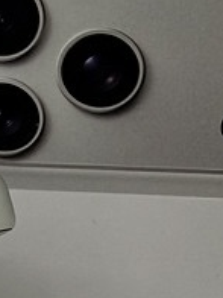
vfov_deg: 16.7
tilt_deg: -32.3
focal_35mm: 115
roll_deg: +3.3
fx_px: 988
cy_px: 306
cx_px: -68
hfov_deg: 12.5
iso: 40
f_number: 2.2
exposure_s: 1/153
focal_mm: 2.22
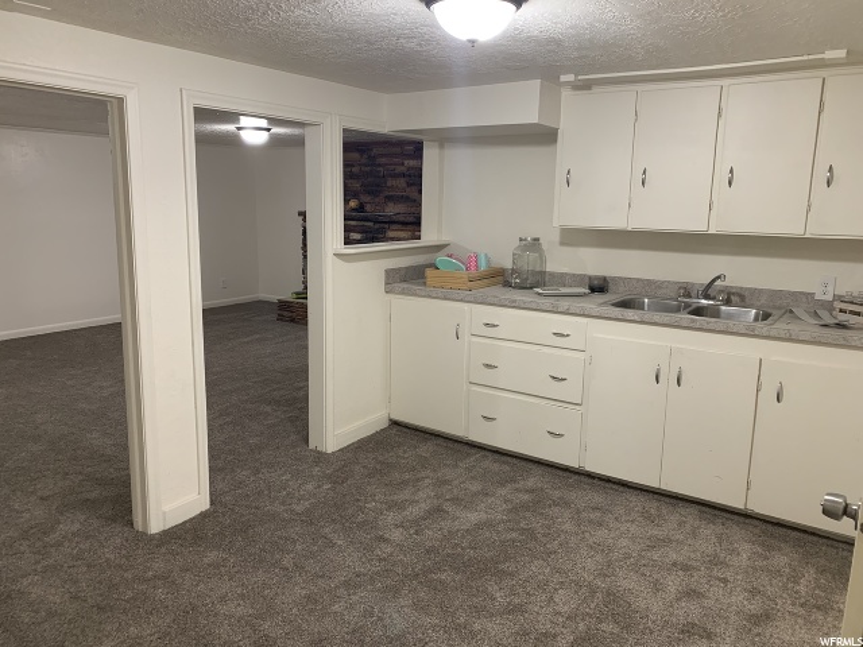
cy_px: 324
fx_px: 648
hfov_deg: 67.3
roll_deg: -1.2
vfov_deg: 53.1
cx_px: 432
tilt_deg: -10.6
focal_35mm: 26
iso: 200
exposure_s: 1/60
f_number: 1.8
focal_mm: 4.25
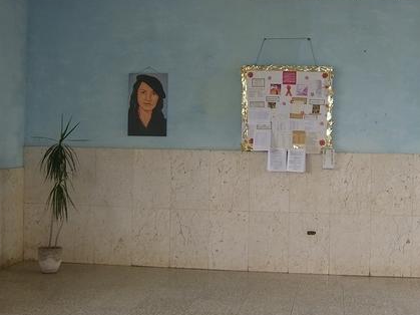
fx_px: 704
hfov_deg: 33.2
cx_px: 225
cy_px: 121
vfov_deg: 25.2
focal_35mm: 58
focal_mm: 7.9
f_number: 2.8
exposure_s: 1/100
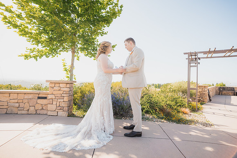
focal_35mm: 18
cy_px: 79
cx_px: 118
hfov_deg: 90.0
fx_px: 119
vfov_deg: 67.4
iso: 125
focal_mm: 18
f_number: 2.8
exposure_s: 1/640
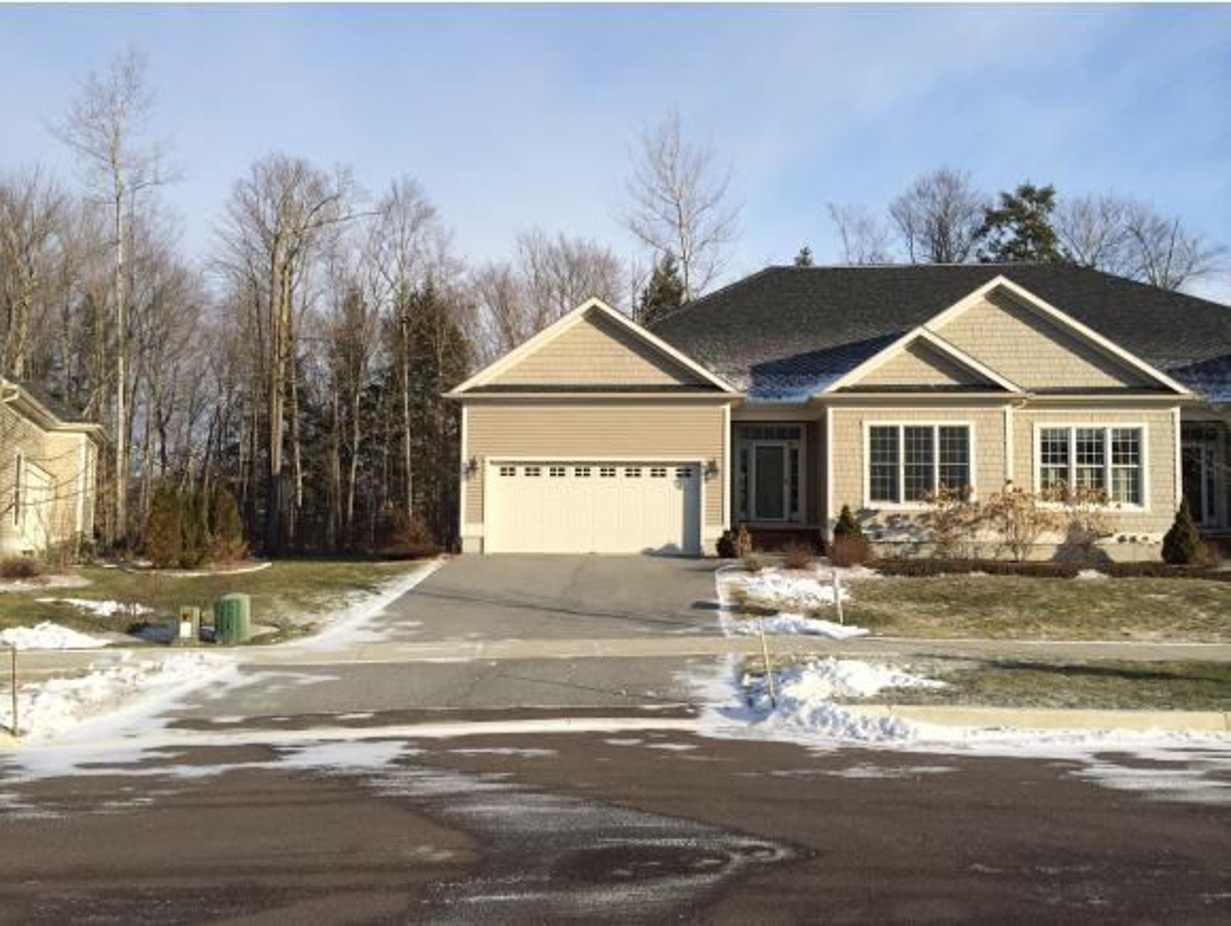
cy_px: 463
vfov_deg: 46.9
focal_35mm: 30
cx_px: 616
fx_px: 1068
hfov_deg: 59.9
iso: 32
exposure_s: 1/1709
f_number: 2.2
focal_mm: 4.12
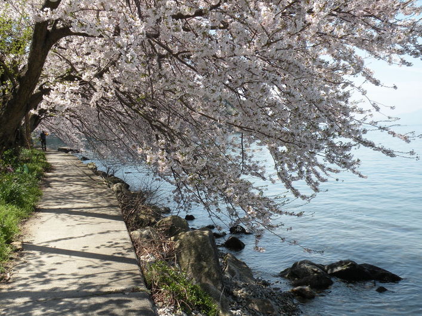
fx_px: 512
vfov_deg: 34.3
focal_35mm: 42
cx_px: 211
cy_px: 158
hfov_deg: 44.8
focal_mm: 7.4
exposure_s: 1/180
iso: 64
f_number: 5.6
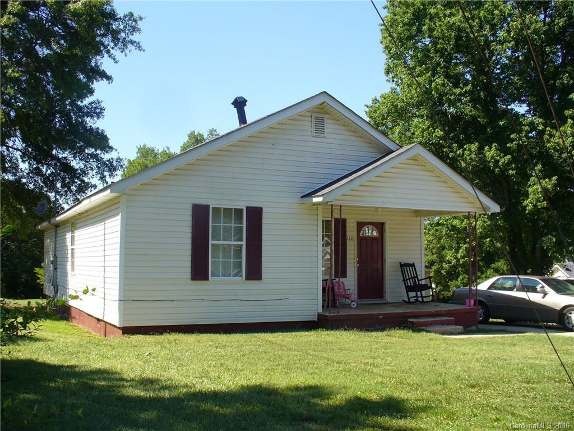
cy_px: 216
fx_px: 614
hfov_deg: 50.1
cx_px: 287
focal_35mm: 37
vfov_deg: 38.7
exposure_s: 1/160
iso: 80
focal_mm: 6.1
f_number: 5.6
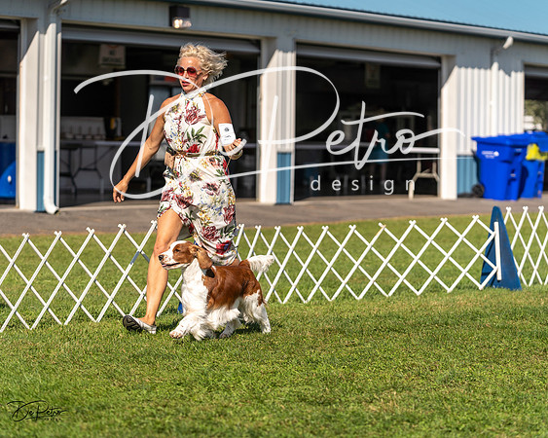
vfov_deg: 12.4
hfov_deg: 15.5
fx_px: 2008
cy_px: 219
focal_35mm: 124
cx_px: 274
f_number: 3.2
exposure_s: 1/2500
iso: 100
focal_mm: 110
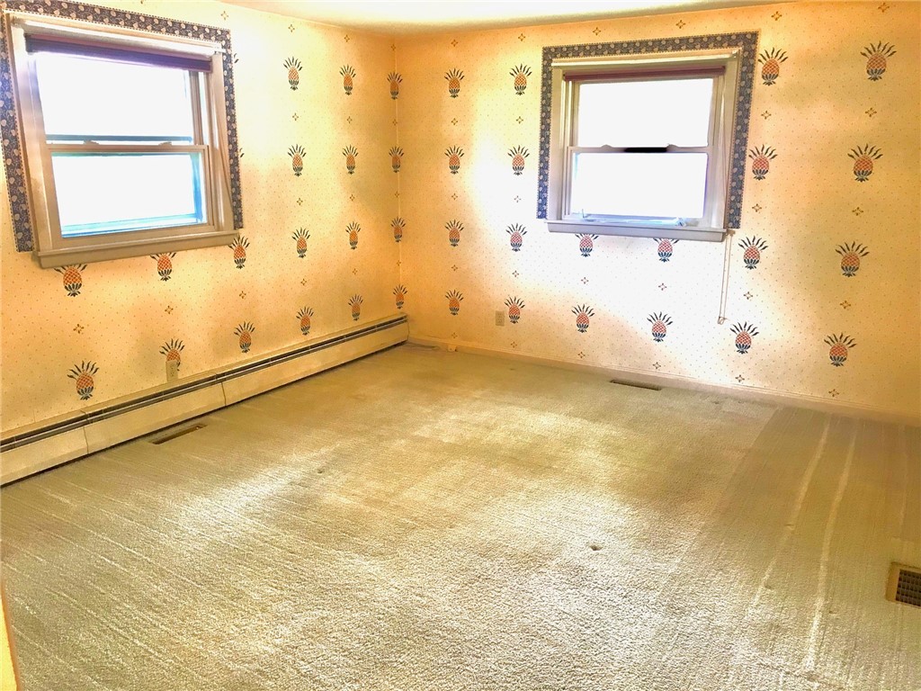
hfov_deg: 63.4
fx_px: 745
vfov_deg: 49.7
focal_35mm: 28
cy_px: 346
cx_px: 460
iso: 50
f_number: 1.8
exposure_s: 1/15
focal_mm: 3.99
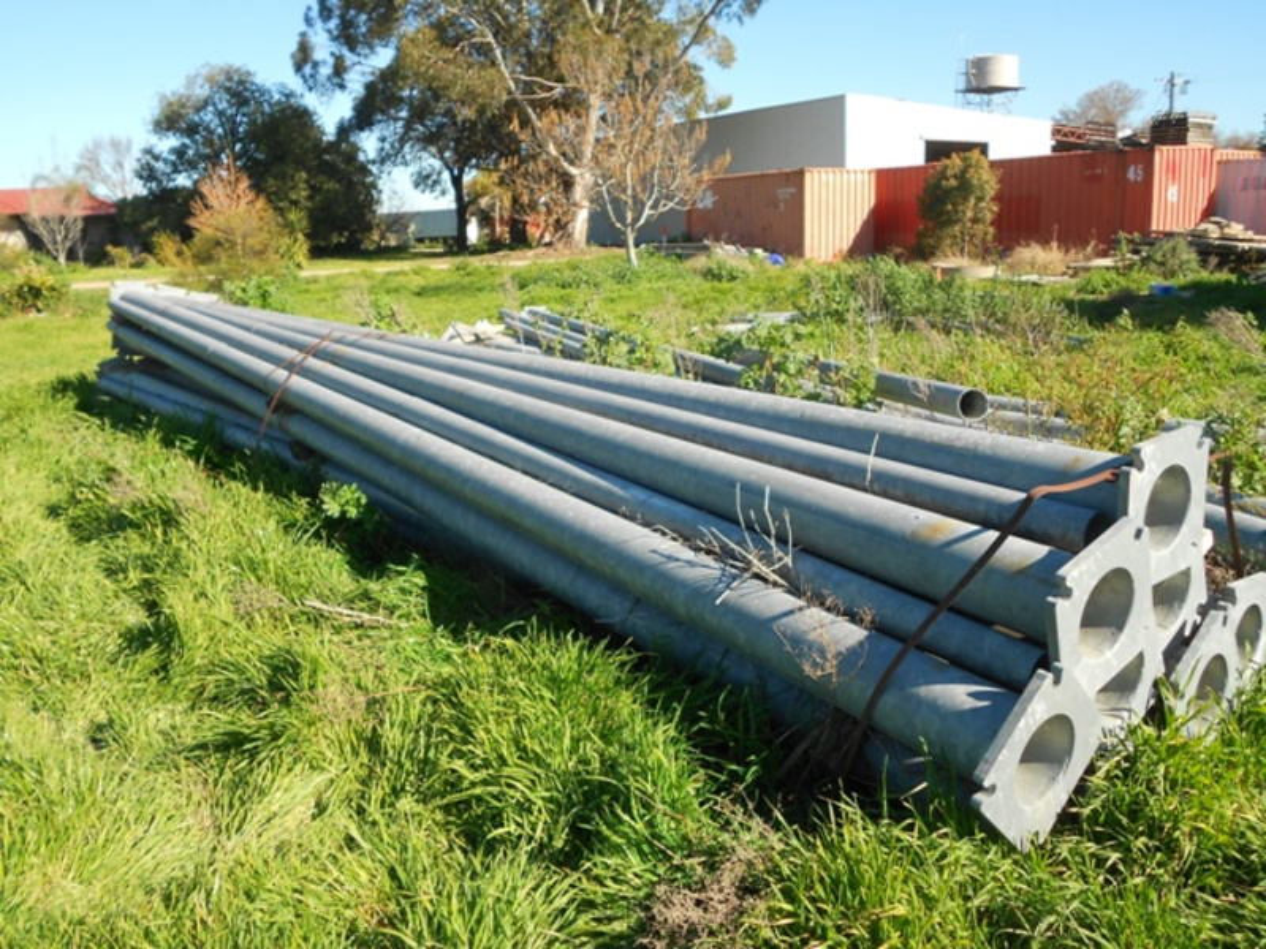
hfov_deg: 61.7
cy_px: 474
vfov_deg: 48.2
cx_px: 633
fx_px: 1061
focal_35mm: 29
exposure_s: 1/400
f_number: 3.4
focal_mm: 5.1
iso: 80
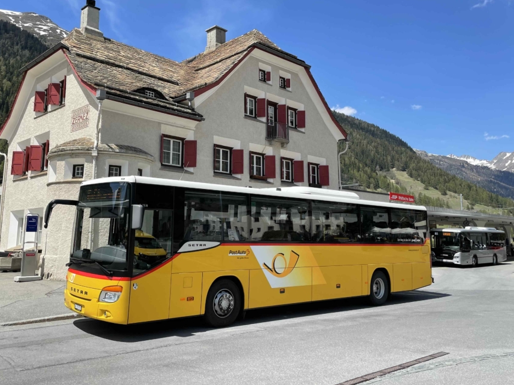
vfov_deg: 45.3
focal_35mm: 31
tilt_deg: +10.2
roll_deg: -0.1
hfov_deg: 58.1
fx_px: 460
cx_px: 222
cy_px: 160
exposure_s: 1/3401
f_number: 1.6
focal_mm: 4.2
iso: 32
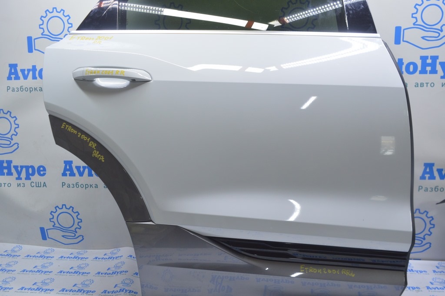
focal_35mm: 27
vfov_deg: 47.9
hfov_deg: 67.4
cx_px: 222
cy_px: 148
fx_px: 333
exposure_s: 1/20
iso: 400
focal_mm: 18
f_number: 5.6
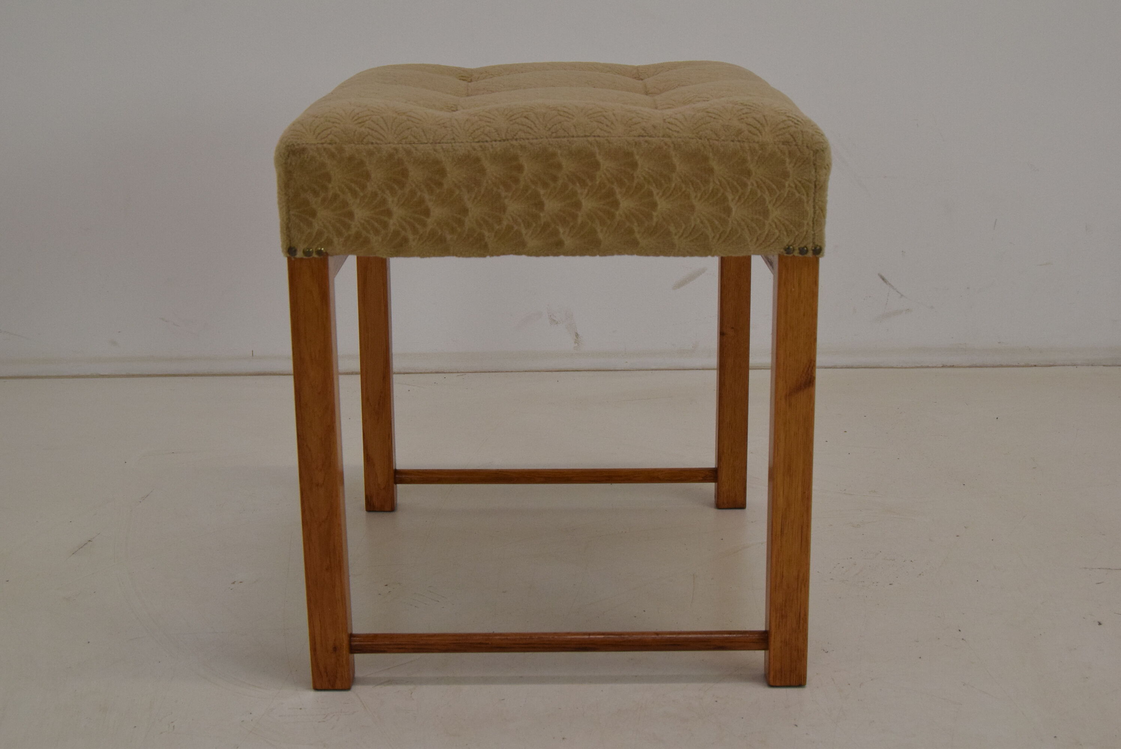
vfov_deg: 25.8
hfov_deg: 37.8
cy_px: 374
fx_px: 1636
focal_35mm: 52
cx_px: 560
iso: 1600
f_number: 10
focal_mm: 35
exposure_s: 1/400
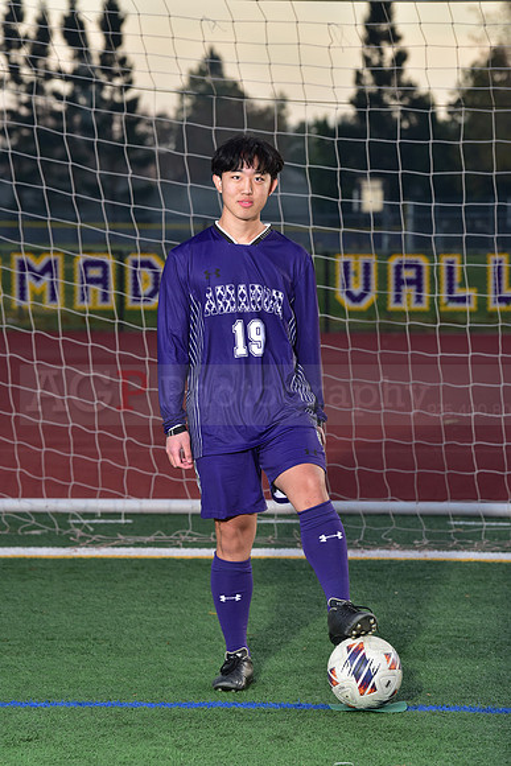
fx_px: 3298
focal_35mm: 155
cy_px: 383
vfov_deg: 13.2
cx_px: 256
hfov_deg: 8.9
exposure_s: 1/250
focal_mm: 155
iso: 400
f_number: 7.1
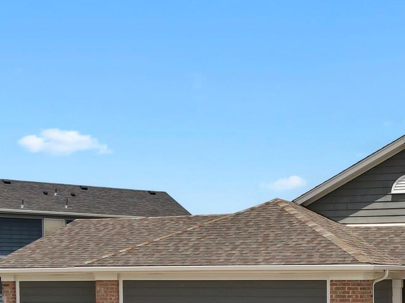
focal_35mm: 59
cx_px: 346
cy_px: 311
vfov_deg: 23.6
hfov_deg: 31.5
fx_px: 690
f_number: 2.8
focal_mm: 4.5
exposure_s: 1/640
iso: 100
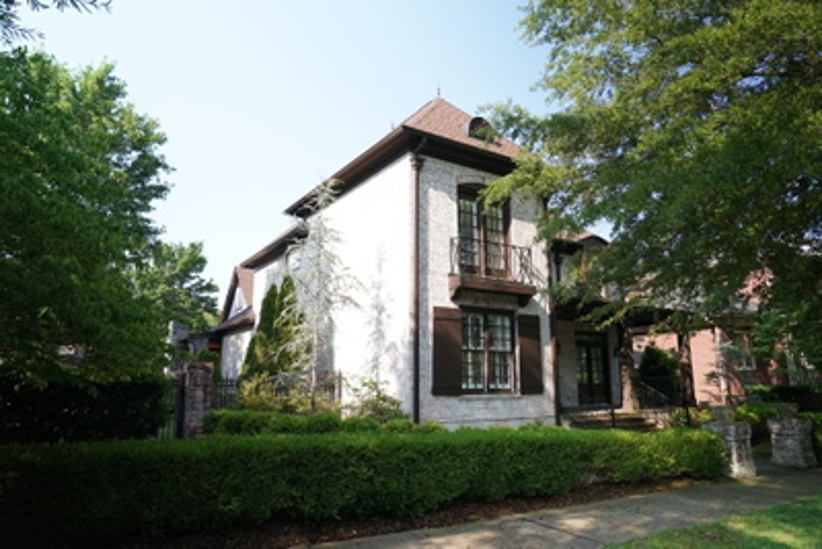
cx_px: 411
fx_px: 548
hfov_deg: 73.7
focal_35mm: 24
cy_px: 274
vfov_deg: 53.2
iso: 1000
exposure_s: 1/60
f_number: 4
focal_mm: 24
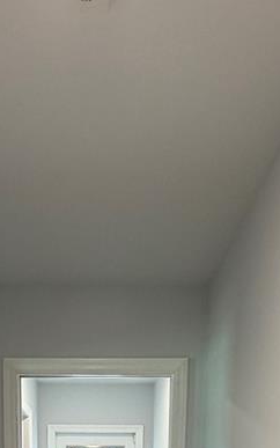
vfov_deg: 32.5
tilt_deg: -8.4
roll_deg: -0.5
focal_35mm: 46
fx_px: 561
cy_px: 583
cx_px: 91
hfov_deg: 27.8
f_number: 2.2
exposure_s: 1/60
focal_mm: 2.22
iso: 200
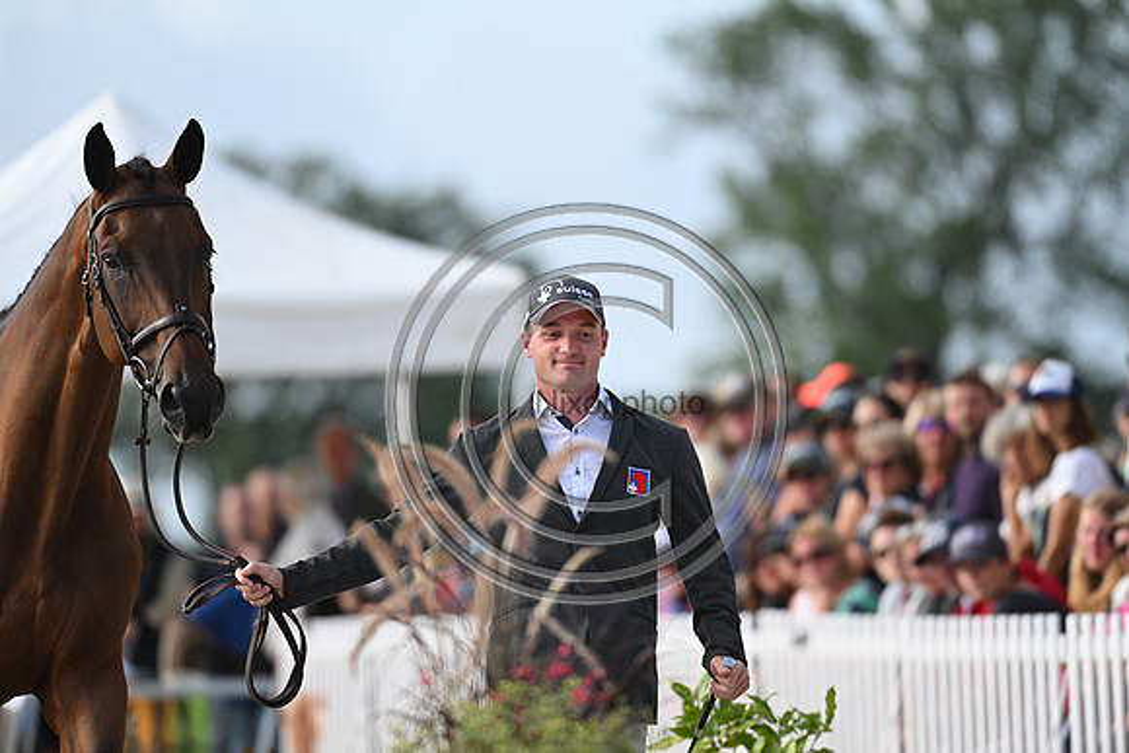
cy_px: 376
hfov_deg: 5.2
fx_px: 12547
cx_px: 564
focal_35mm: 400
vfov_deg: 3.4
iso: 560
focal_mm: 400
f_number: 5
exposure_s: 1/1600
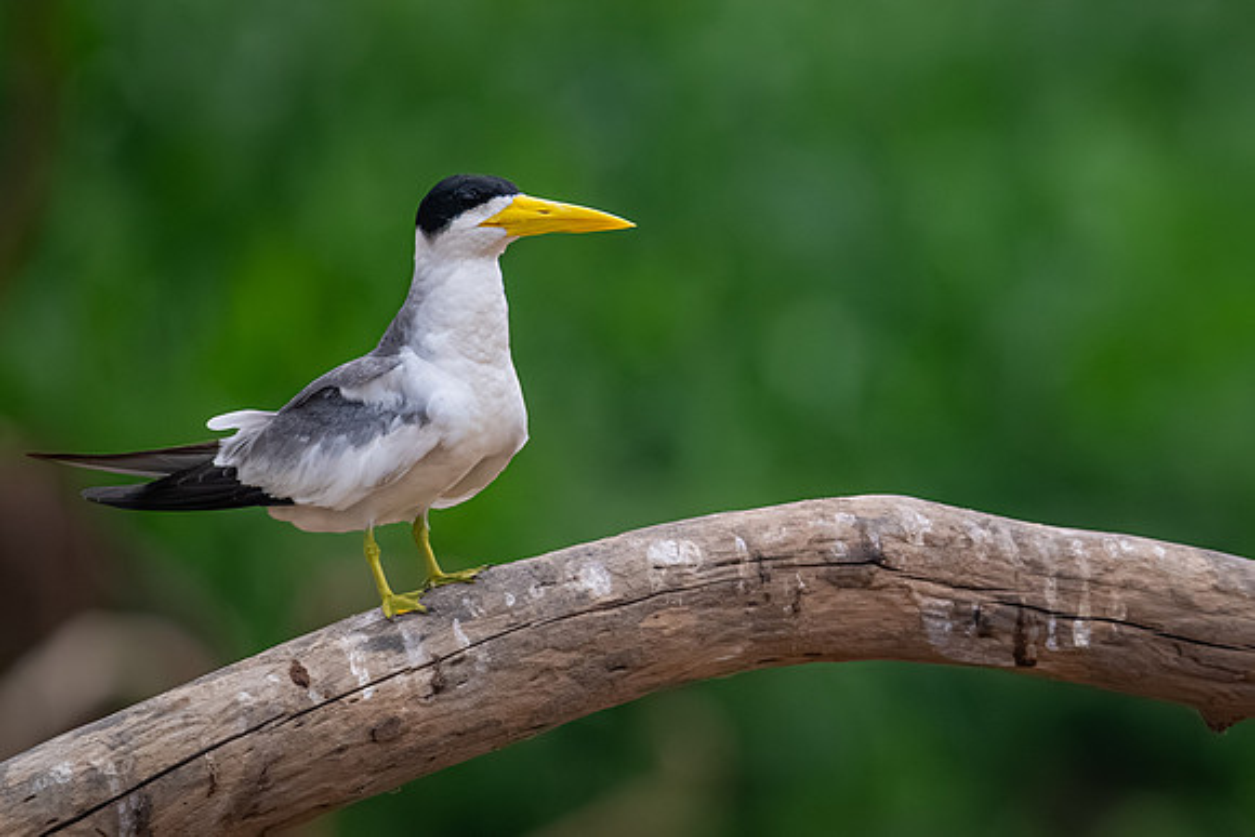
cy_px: 255
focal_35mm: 1114
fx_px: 38839
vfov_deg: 1.2
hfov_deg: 1.9
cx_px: 1111
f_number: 6.3
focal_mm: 560
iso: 3200
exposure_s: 1/2000
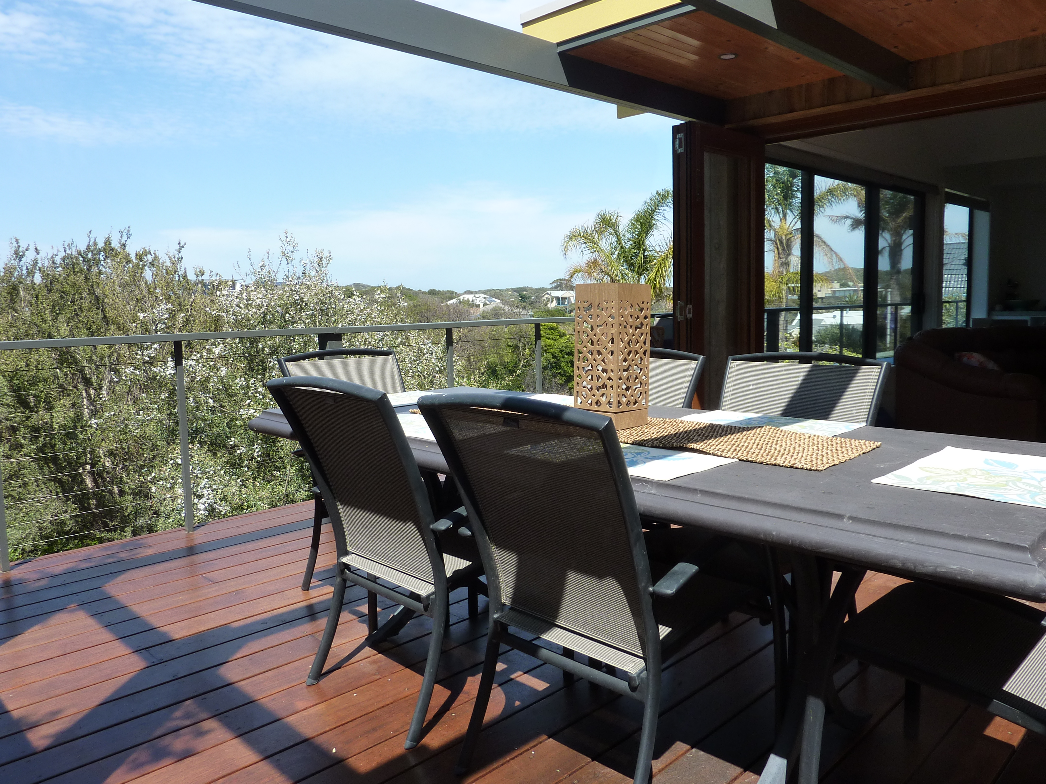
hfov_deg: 69.4
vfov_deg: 54.9
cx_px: 523
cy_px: 392
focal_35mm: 25
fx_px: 755
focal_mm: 4.1
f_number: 4
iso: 125
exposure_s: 1/400
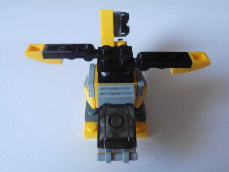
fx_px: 245
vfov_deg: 38.7
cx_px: 114
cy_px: 86
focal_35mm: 37
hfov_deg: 50.1
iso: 125
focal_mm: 6.61
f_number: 3.9
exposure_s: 1/5
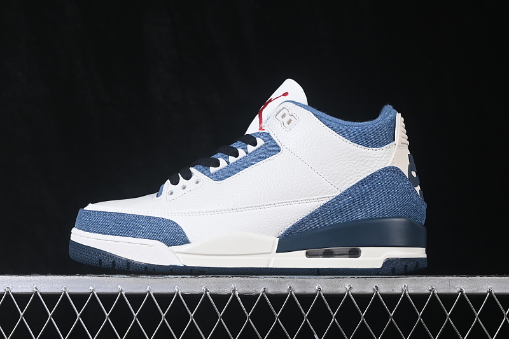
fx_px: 1060
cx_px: 254
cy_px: 170
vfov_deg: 18.2
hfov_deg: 27.0
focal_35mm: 75
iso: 160
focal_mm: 50
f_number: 8
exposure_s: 1/80
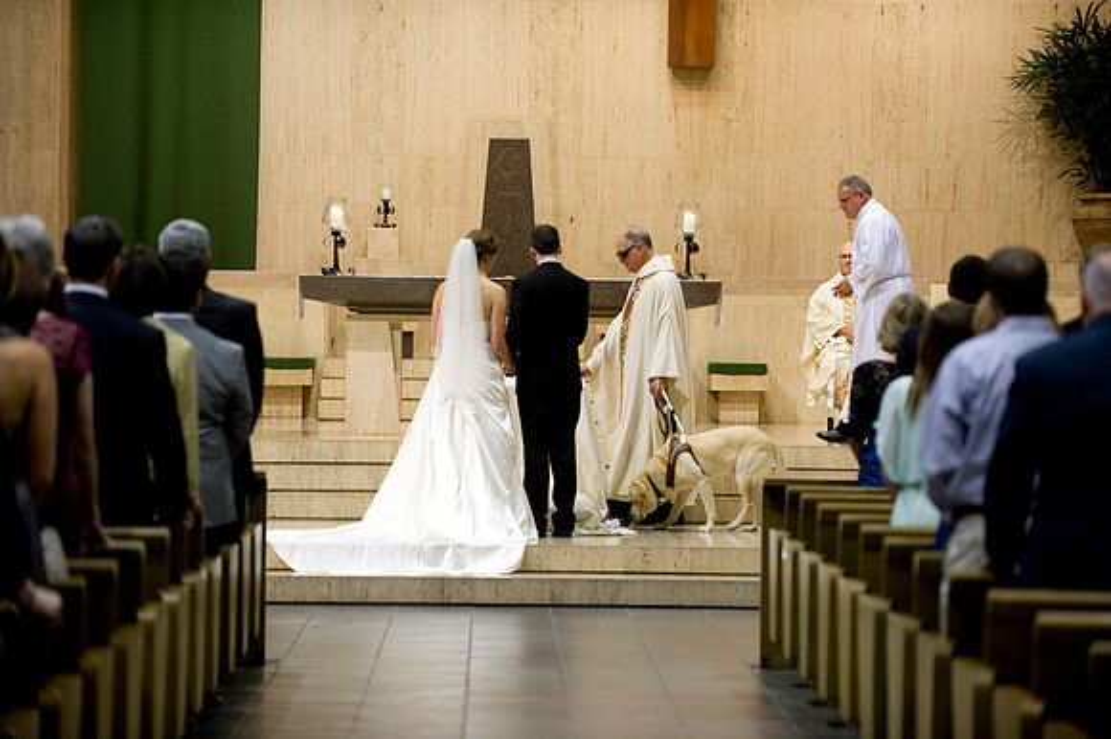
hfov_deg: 14.7
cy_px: 370
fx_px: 4318
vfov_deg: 9.8
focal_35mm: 140
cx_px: 556
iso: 1250
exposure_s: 1/100
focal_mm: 140
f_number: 2.8
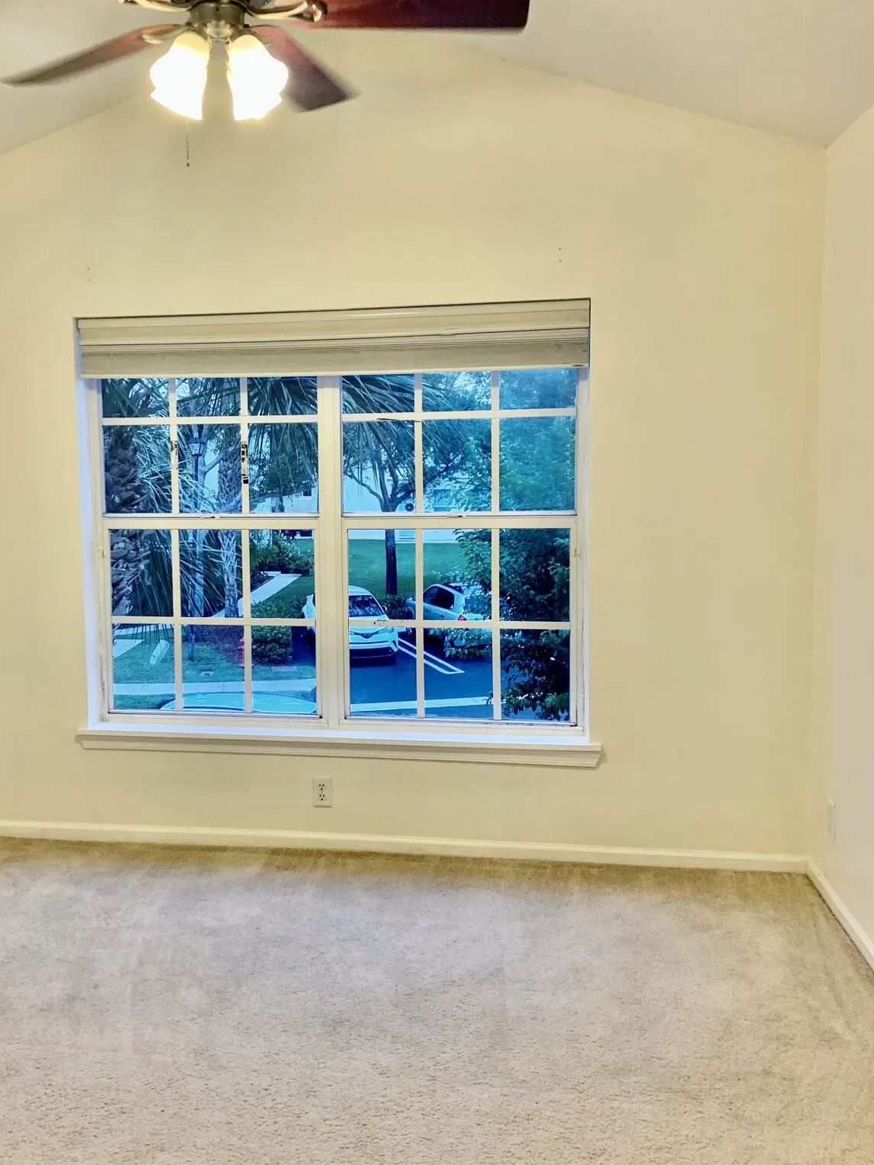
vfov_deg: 53.9
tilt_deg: -3.1
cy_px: 571
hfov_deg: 41.4
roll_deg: +1.4
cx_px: 304
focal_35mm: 34
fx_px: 1144
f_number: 1.8
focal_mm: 4.25
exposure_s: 1/60
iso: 50
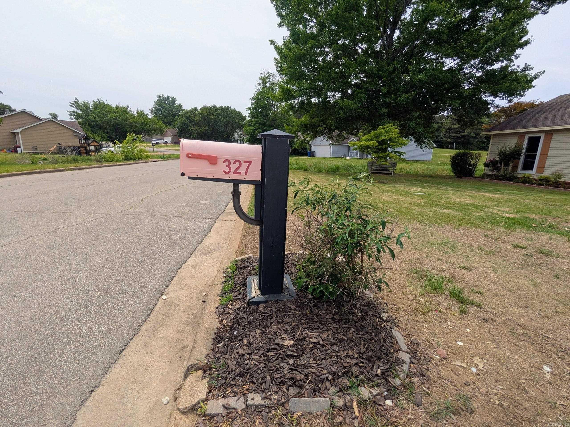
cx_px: 285
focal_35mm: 16
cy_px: 214
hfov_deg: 94.5
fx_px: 263
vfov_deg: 78.1
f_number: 2.2
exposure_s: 1/1859
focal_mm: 2.35
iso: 49
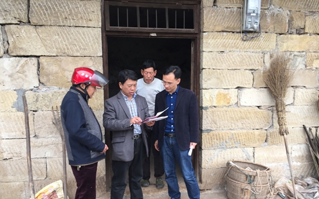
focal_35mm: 31
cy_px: 119
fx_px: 270
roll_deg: -0.9
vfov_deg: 40.4
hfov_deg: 61.2
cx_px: 160
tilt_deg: -6.8
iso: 32
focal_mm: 4.15
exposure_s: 1/50
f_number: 2.2
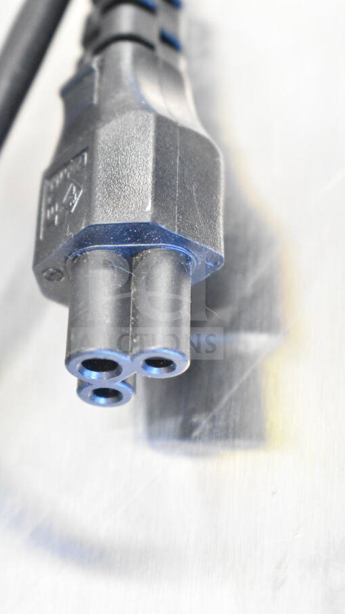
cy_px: 305
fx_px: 1423
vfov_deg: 24.3
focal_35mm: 88
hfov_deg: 13.8
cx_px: 147
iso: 12800
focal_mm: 55
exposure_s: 1/100
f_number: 5.6
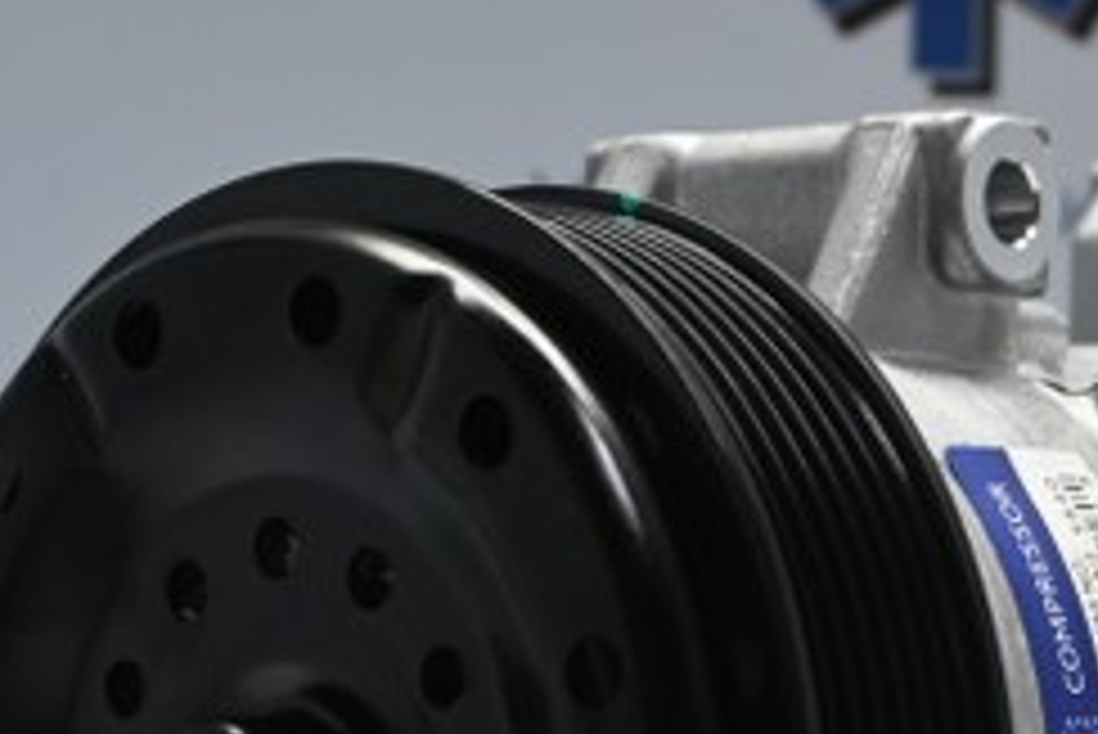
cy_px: 662
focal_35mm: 120
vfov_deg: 11.4
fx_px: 3657
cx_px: 909
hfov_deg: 16.9
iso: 800
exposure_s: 1/50
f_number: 5
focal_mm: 32.5
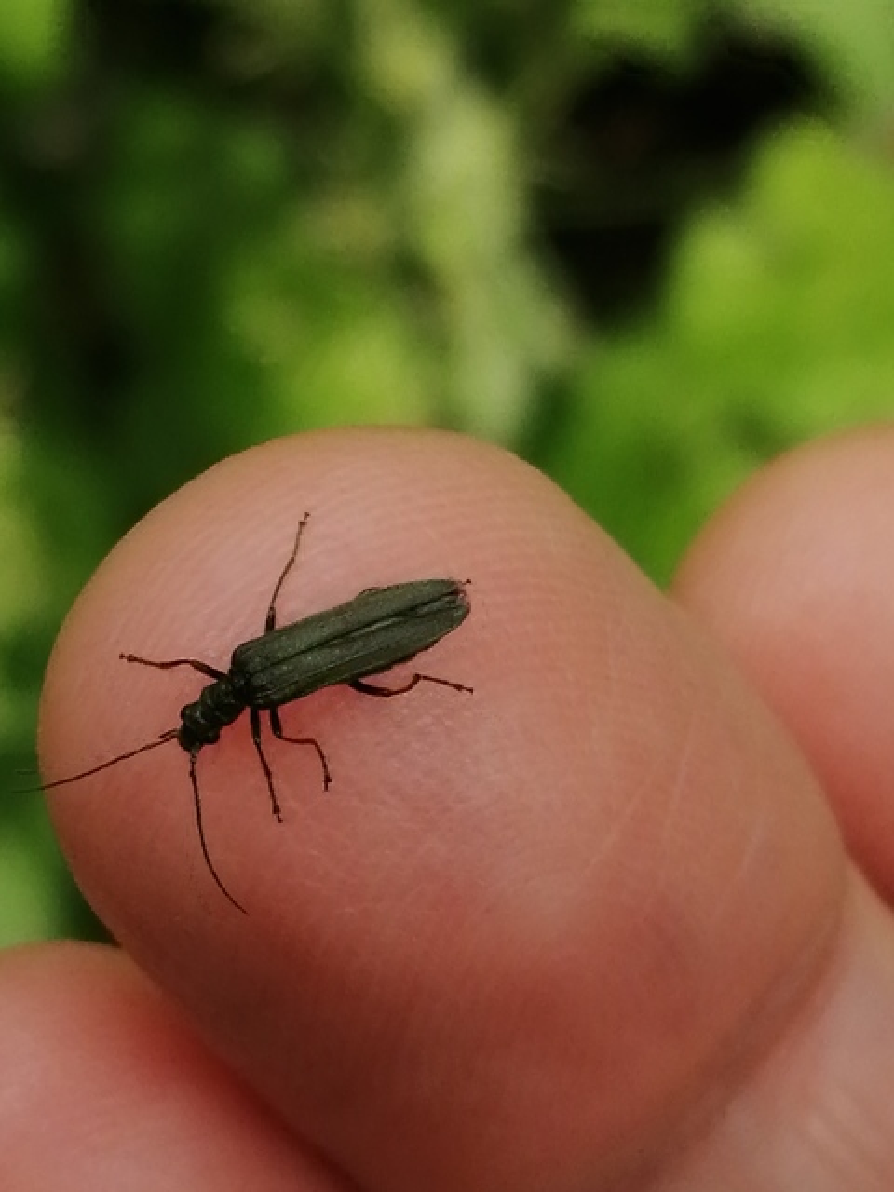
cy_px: 596
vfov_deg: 18.9
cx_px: 447
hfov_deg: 14.2
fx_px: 3581
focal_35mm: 104
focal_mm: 3.46
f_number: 1.8
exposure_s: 1/473
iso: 50
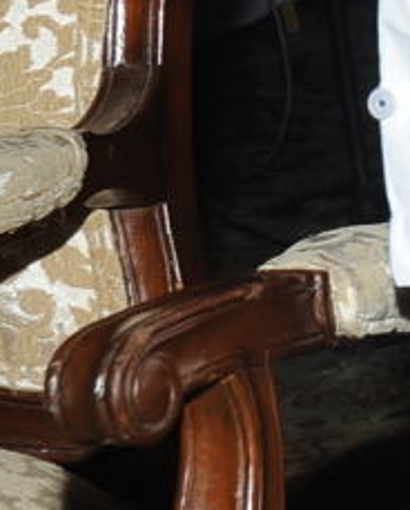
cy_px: -228
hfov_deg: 6.1
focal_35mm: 229
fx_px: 3464
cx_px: 1357
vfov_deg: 8.3
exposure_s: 1/125
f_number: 9
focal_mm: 35
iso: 200
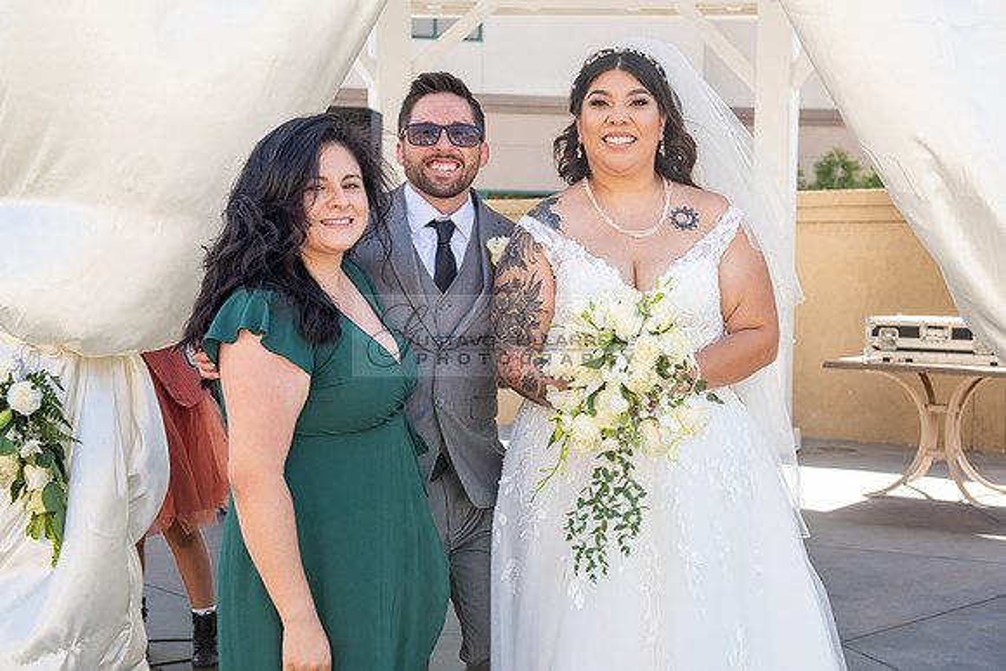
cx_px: 557
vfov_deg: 25.4
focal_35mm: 53
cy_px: 363
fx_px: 1490
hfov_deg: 37.3
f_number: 5
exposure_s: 1/125
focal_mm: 48
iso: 100
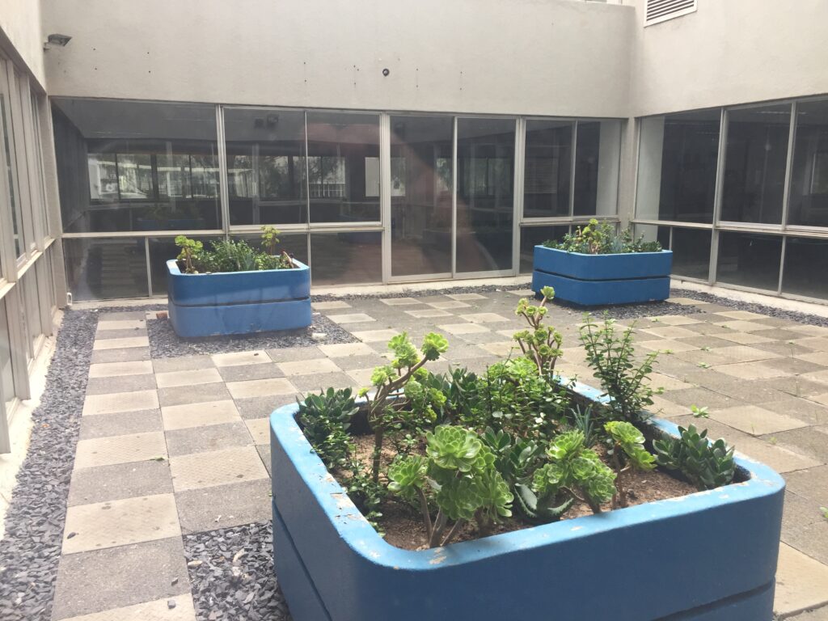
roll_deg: +0.1
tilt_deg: -11.5
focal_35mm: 29
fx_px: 694
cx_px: 414
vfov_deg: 48.2
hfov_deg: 61.7
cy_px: 310
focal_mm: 4.15
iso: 40
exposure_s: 1/100
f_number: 2.2
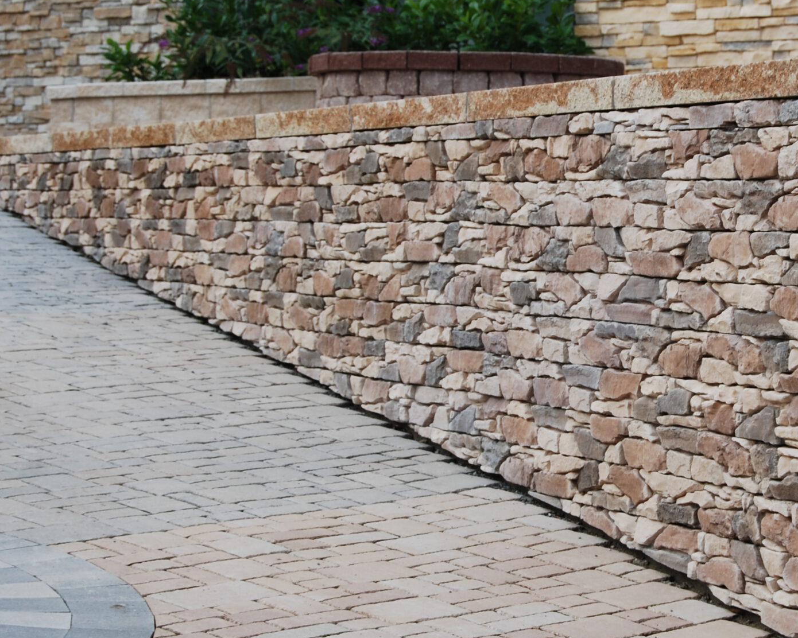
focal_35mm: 117
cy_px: 295
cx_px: 615
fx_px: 2760
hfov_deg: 16.4
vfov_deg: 13.2
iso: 100
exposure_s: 1/200
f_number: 7.1
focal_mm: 45
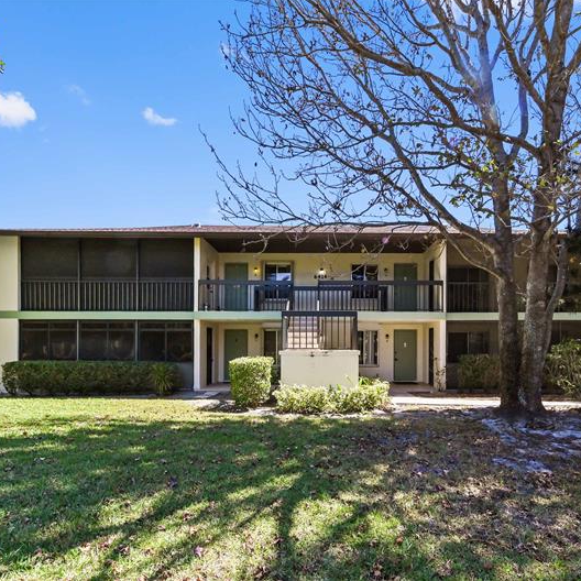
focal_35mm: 18
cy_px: 289
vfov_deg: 80.7
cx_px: 341
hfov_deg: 80.0
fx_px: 342
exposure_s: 1/800
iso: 400
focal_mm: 14
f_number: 9
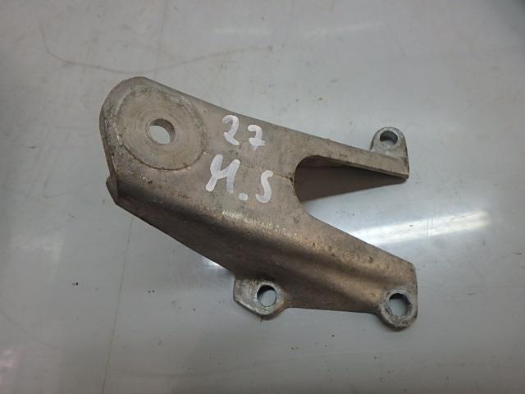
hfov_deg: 79.0
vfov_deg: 63.4
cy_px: 197
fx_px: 318
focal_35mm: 21
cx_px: 262
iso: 160
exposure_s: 1/60
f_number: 3.5
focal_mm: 3.7
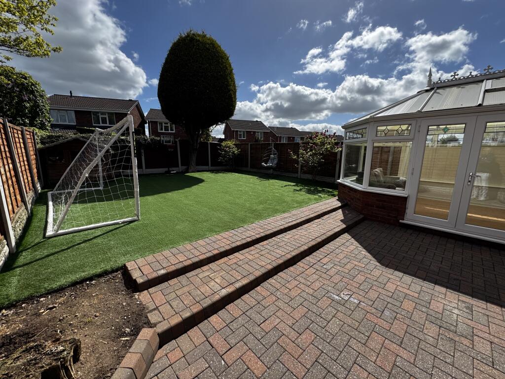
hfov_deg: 102.1
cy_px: 190
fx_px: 204
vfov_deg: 85.7
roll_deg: -1.2
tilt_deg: -9.7
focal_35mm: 14
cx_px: 252
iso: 40
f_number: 2.2
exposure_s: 1/1567
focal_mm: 2.22
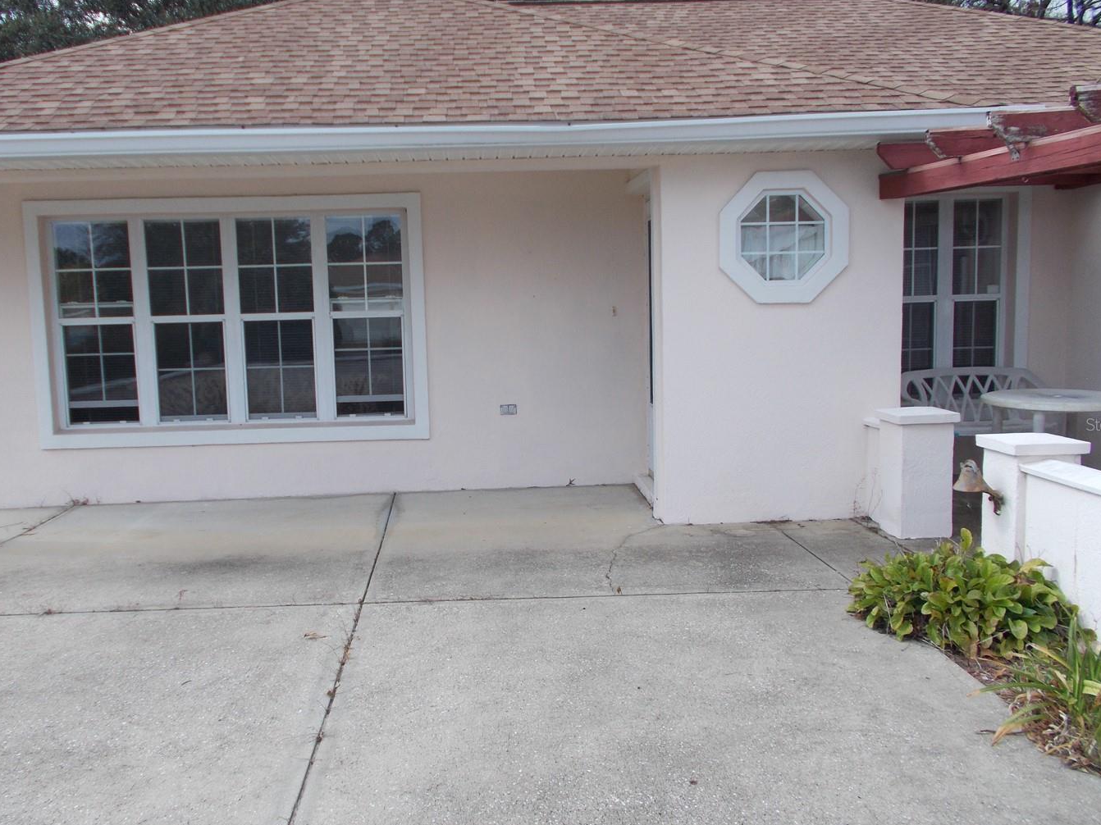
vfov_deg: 45.4
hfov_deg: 58.3
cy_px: 424
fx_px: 986
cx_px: 507
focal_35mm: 31
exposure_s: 1/80
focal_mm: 4.6
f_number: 8
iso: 80
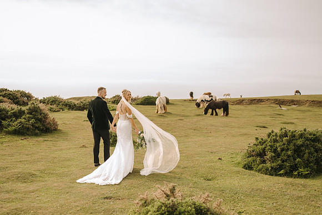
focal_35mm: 40
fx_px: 355
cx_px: 154
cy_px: 112
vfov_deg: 33.7
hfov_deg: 48.8
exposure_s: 1/8000
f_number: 2
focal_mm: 35
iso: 640
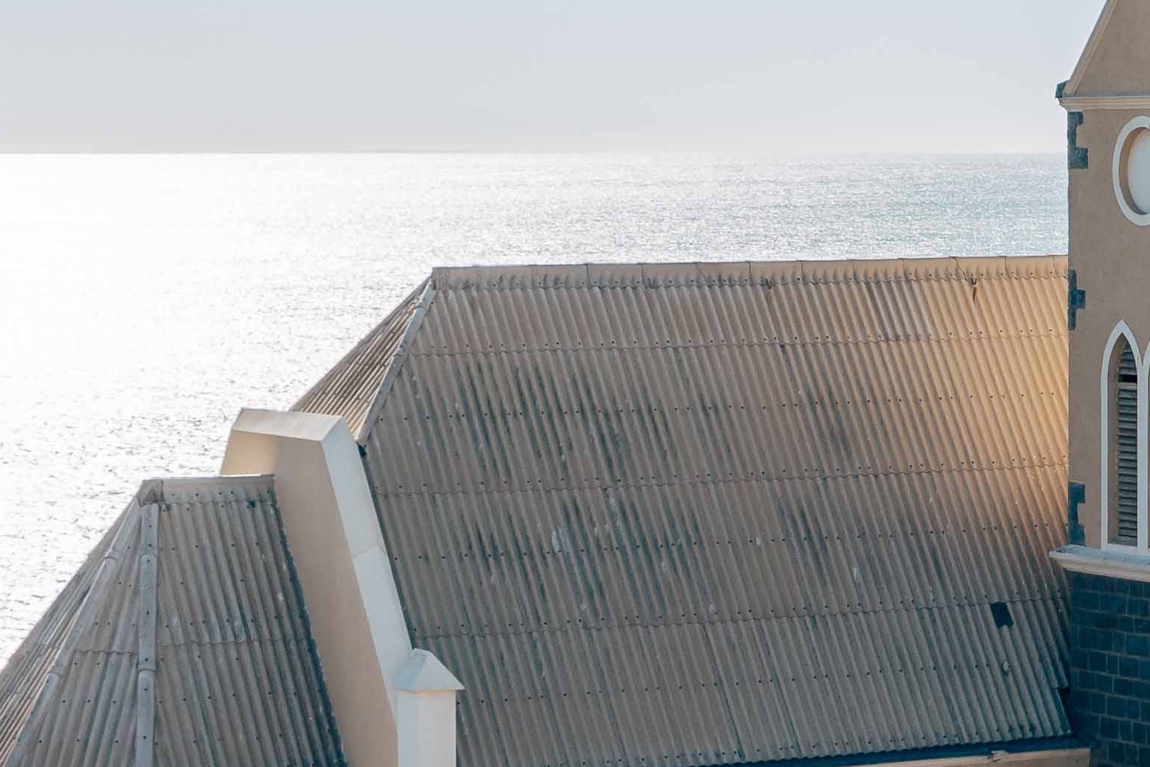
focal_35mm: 155
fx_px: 4951
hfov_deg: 13.0
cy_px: 324
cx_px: 1223
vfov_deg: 8.9
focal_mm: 40
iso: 100
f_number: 8
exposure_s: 1/640
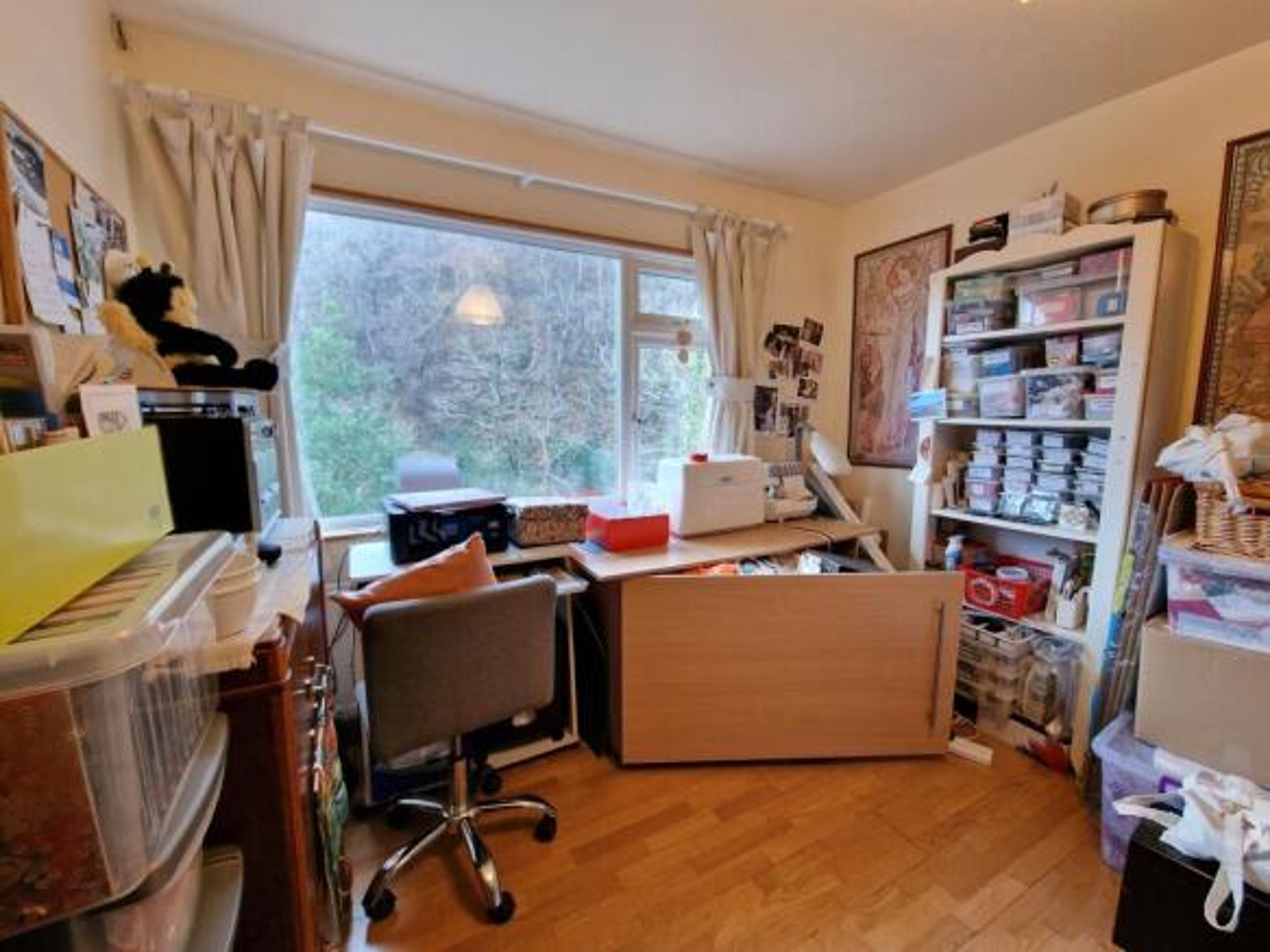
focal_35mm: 13
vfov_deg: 89.9
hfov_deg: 106.2
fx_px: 477
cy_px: 476
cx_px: 635
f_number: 2.2
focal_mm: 2.2
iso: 500
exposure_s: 1/33
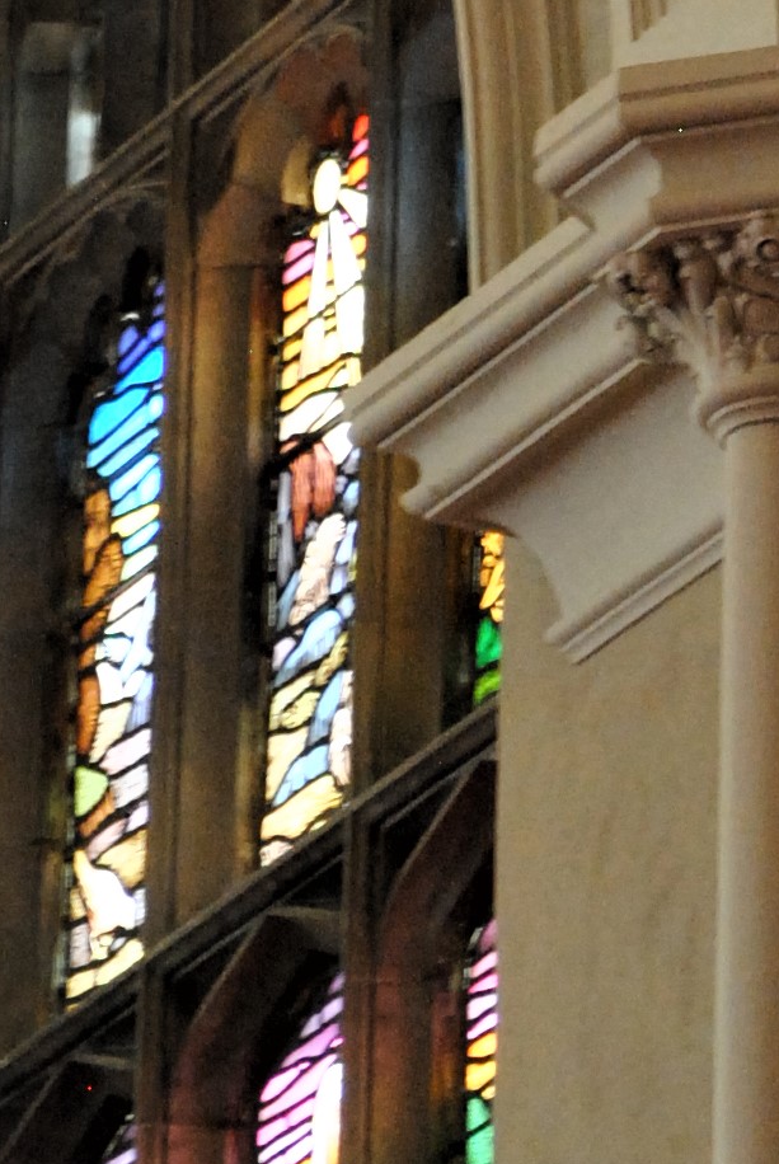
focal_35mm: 507
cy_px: 243
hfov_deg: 2.7
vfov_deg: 4.1
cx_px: 1576
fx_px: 16412
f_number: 4.2
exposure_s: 1/15
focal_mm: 80
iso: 800
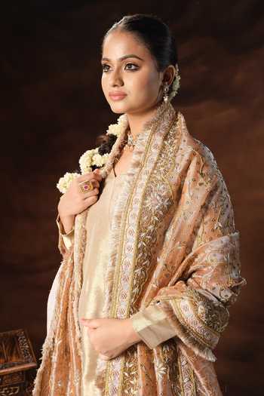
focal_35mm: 33
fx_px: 363
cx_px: 132
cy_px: 198
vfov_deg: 57.2
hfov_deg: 40.0
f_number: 5.6
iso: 500
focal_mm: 22.3
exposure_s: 1/60
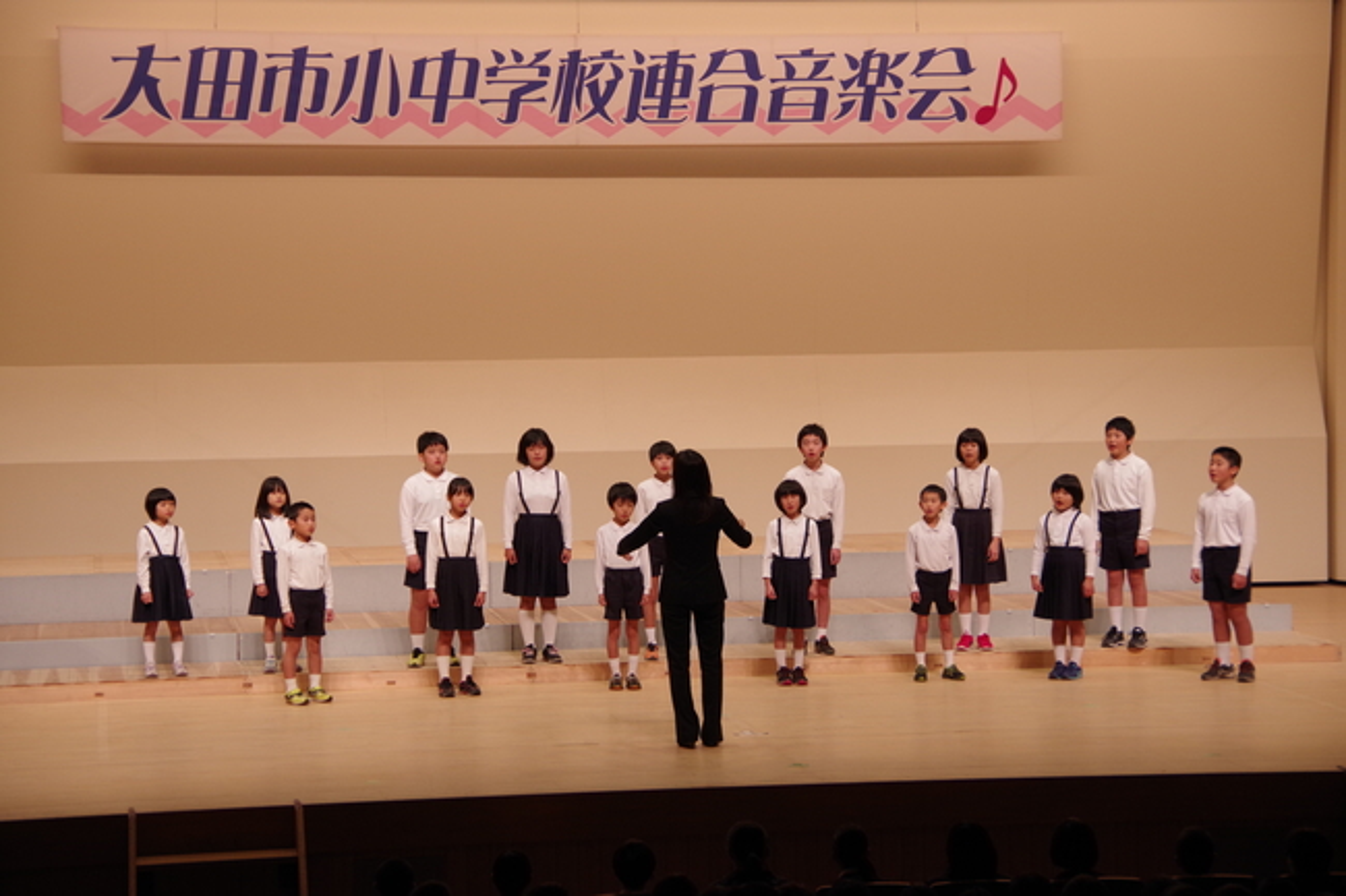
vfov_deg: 15.2
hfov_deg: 22.6
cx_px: 673
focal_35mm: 90
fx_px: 3364
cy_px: 448
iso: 800
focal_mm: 60
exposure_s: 1/250
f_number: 4.5
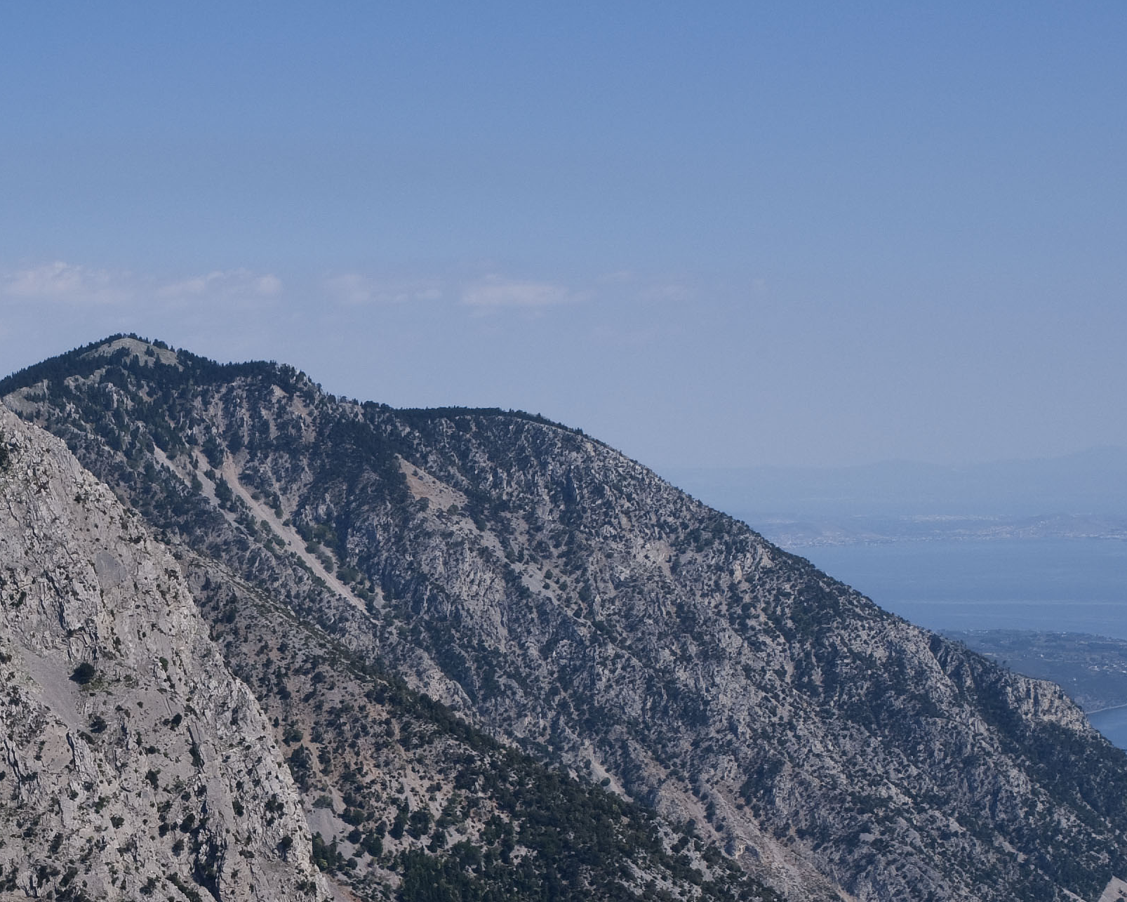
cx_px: 53
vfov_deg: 17.2
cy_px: 947
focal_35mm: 87
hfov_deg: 21.4
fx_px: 2902
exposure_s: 1/320
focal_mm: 35
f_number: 16
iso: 200
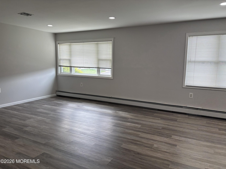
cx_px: 113
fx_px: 170
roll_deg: +0.1
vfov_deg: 53.1
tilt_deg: -7.4
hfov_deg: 67.3
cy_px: 84
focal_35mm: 26
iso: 80
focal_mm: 5.96
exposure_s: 1/120
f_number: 1.6
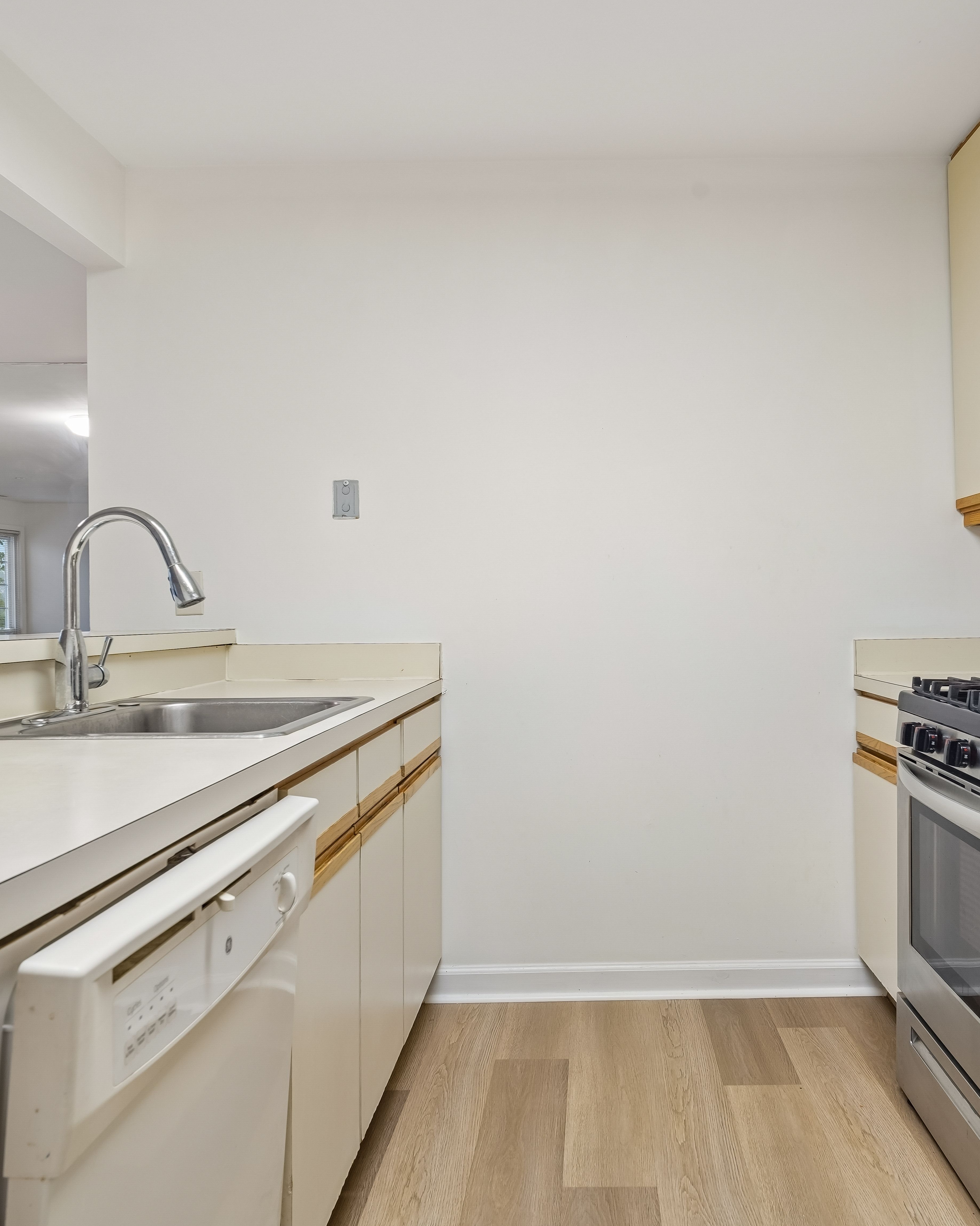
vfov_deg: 72.6
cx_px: 590
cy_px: 615
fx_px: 834
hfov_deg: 60.3
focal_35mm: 23
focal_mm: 16
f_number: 8
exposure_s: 1/8
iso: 400
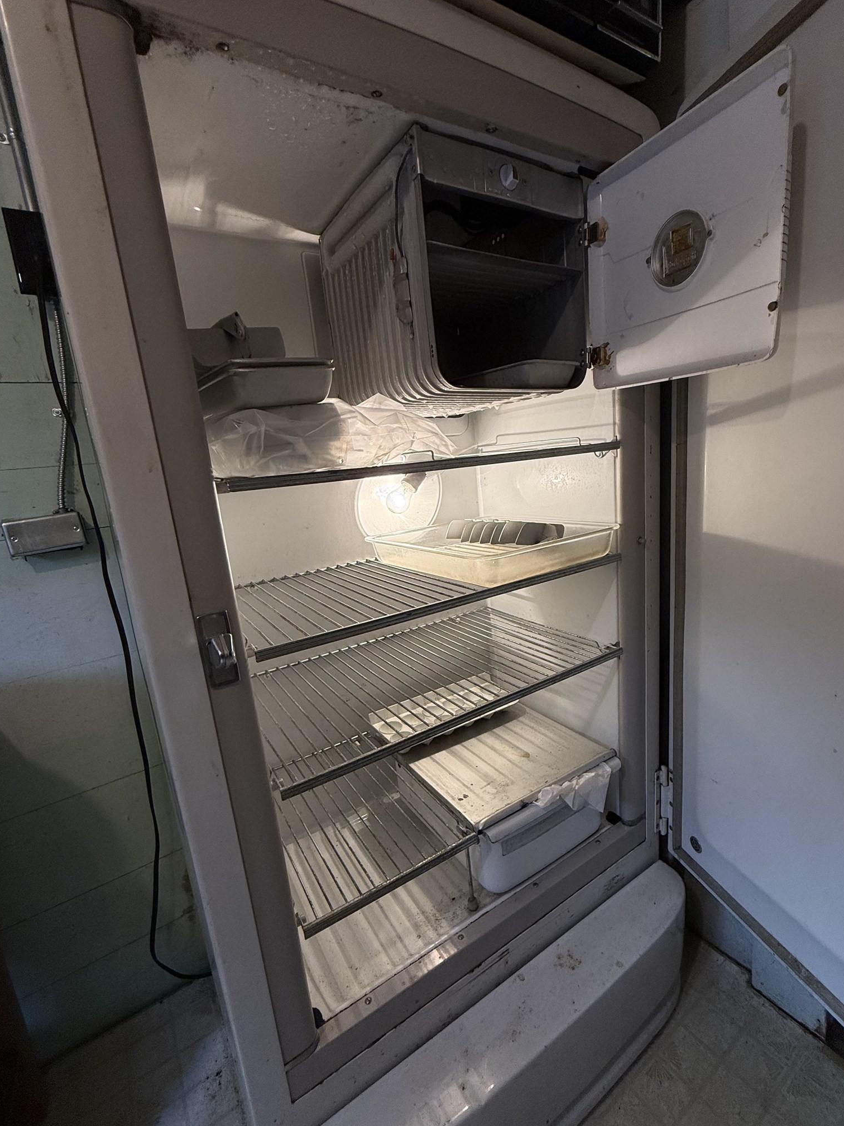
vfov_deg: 94.5
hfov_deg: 78.0
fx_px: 520
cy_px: 567
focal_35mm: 16
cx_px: 450
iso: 125
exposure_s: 1/120
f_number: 2.2
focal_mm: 2.22
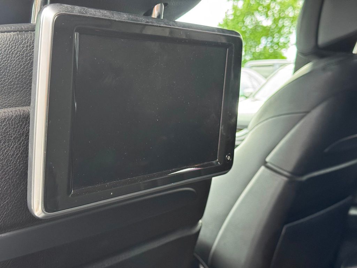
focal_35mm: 48
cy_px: 134
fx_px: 495
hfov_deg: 39.7
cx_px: 178
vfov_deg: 30.3
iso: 250
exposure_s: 1/56
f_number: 1.78
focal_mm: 6.76
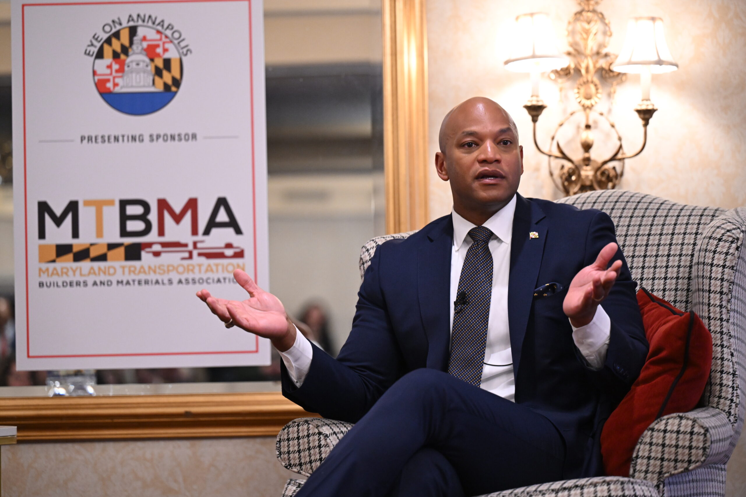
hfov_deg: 17.8
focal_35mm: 115
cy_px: 248
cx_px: 373
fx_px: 2383
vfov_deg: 11.9
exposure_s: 1/125
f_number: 2.8
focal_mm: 115
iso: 3200
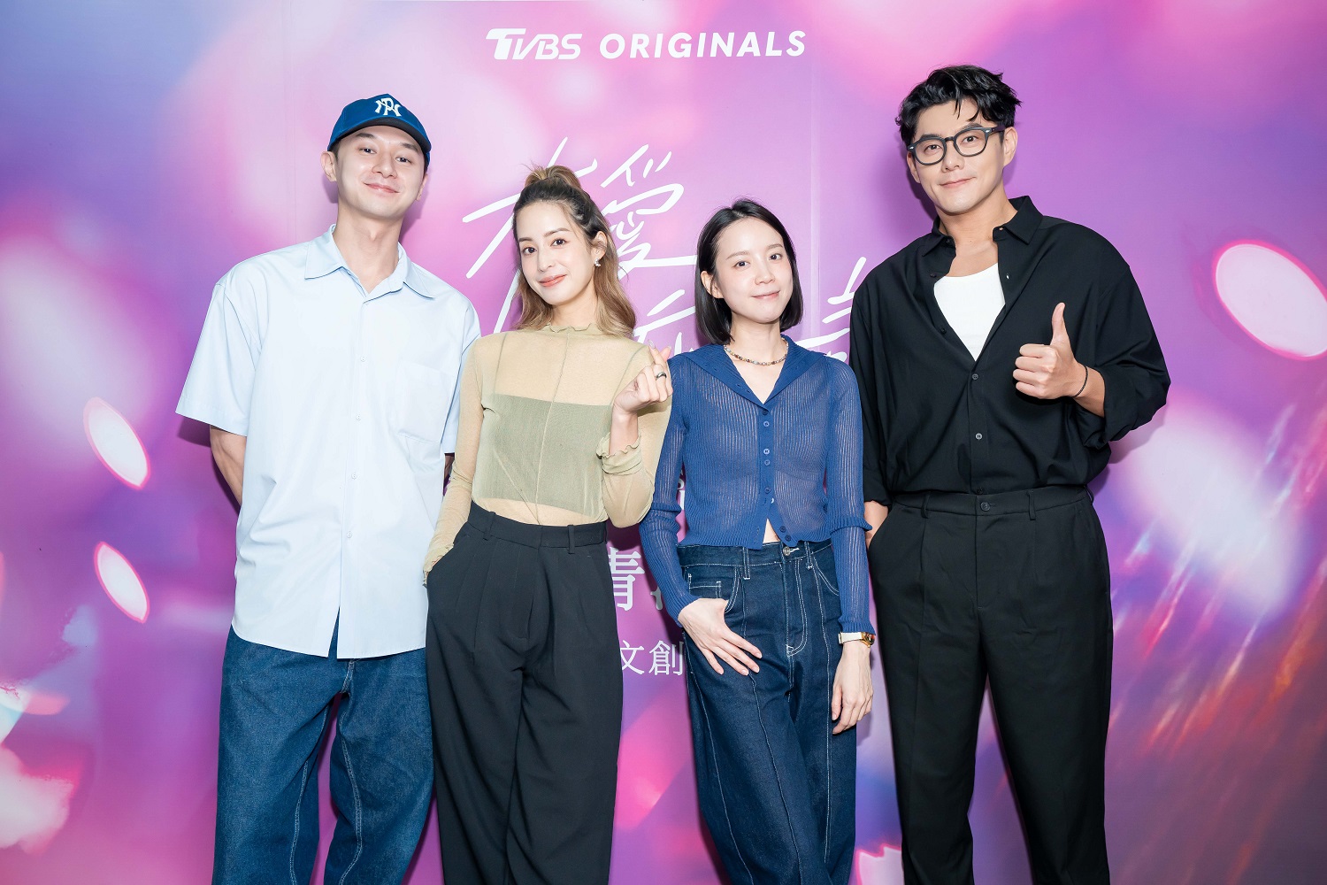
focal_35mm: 30
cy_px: 442
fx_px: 1106
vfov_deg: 43.6
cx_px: 664
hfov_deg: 61.9
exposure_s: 1/200
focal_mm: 30
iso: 640
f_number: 5
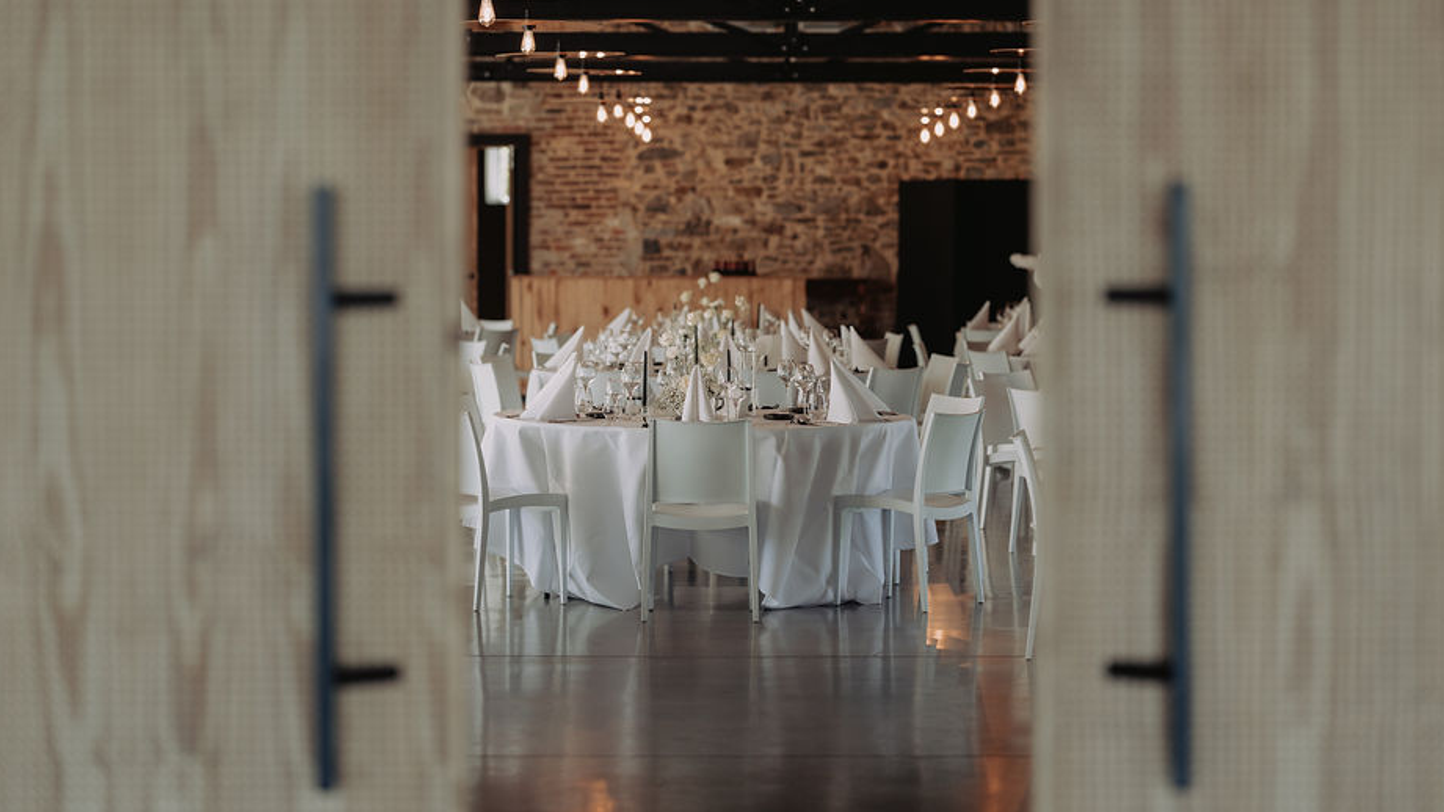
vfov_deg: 12.2
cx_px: 735
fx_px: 3791
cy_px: 297
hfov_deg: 21.6
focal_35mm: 99
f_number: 1.8
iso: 125
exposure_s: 1/250
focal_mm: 85
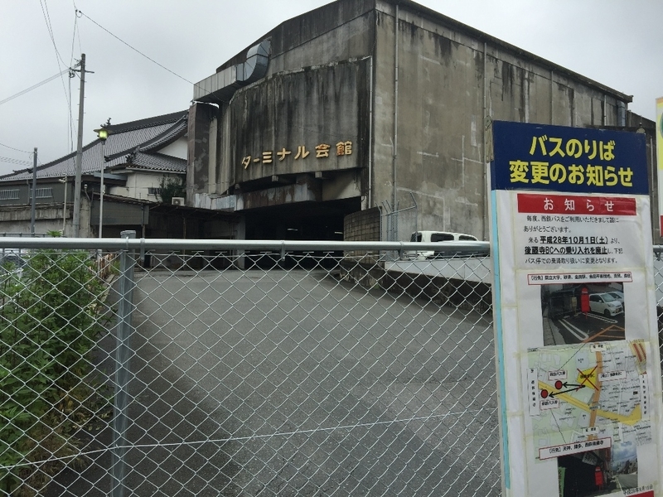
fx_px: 555
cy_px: 248
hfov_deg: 61.7
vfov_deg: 48.2
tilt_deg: +3.0
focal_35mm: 29
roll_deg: -3.0
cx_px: 332
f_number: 2.2
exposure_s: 1/1721
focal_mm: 4.15
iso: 32
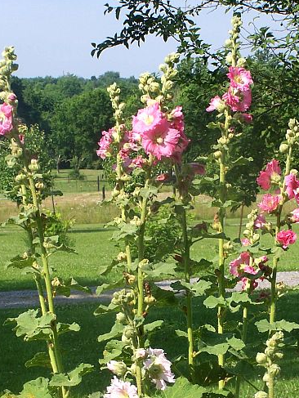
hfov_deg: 11.0
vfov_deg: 14.6
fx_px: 1553
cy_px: 284
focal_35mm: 135
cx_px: 180
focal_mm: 15.6
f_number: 4.5
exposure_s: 1/350
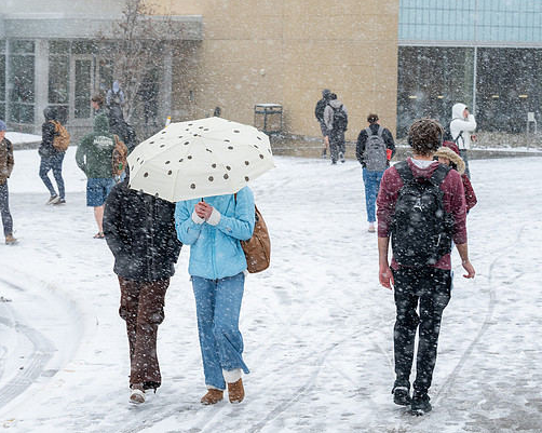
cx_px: 207
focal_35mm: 99
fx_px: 1587
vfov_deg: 15.5
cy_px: 163
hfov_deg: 19.3
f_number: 5.6
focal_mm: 70
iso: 500
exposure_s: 1/400
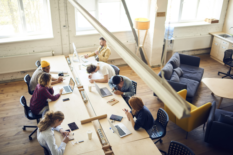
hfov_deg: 54.4
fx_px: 227
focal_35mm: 35
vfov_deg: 37.9
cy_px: 78
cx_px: 116
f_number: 1.4
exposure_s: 1/125
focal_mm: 35
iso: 200
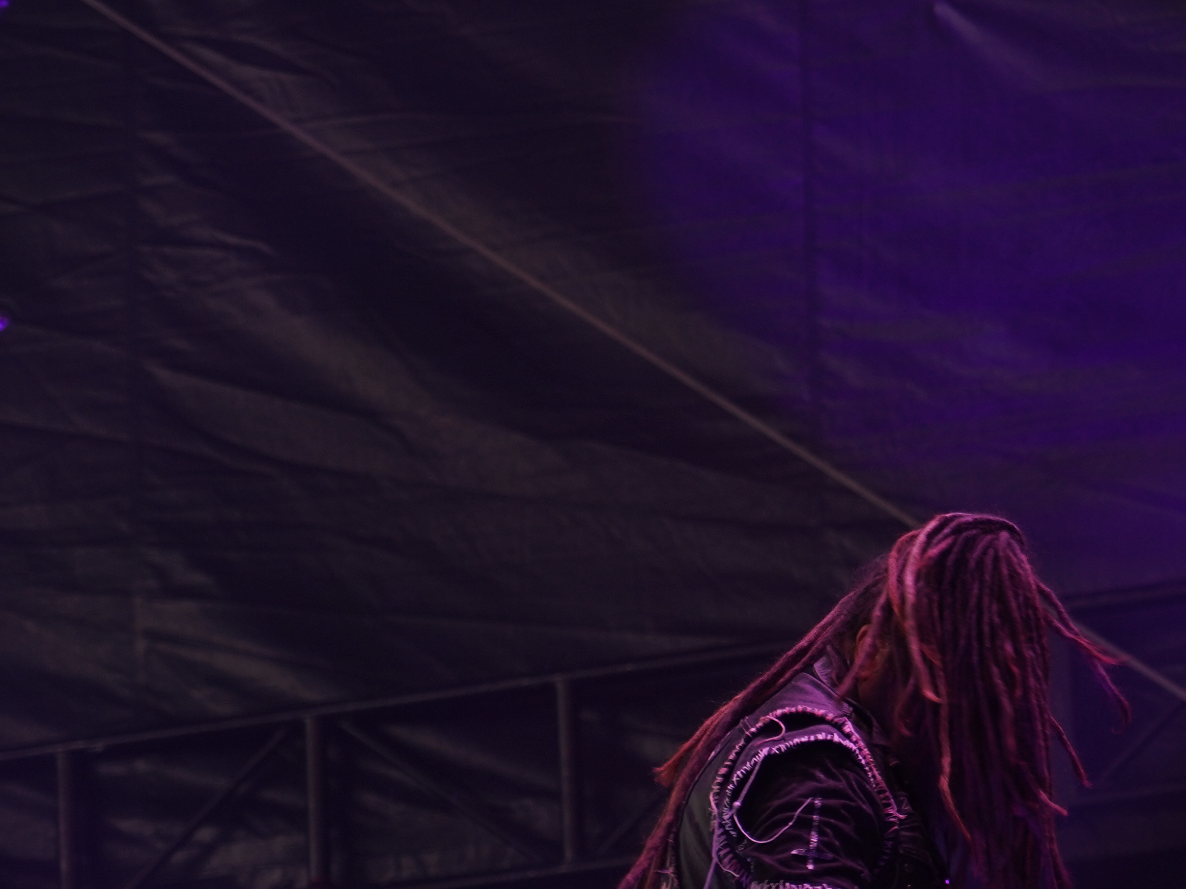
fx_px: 8907
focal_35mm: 260
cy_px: 593
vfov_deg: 5.7
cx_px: 1108
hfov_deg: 7.6
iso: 250
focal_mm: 105
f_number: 4
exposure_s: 1/125
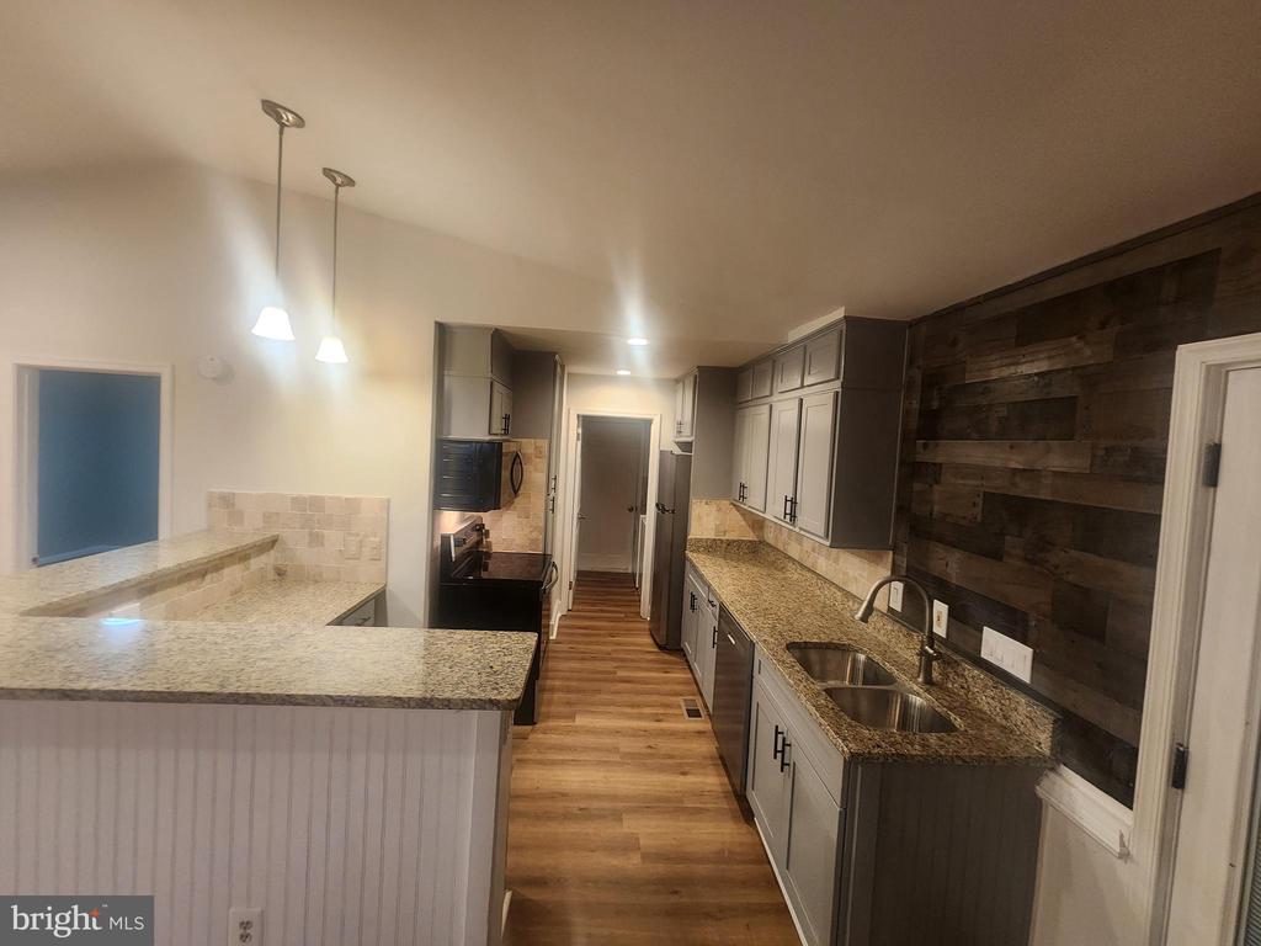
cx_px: 630
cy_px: 473
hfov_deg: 106.2
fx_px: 474
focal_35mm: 13
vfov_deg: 89.9
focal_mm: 2.2
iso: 320
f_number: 2.2
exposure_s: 1/40
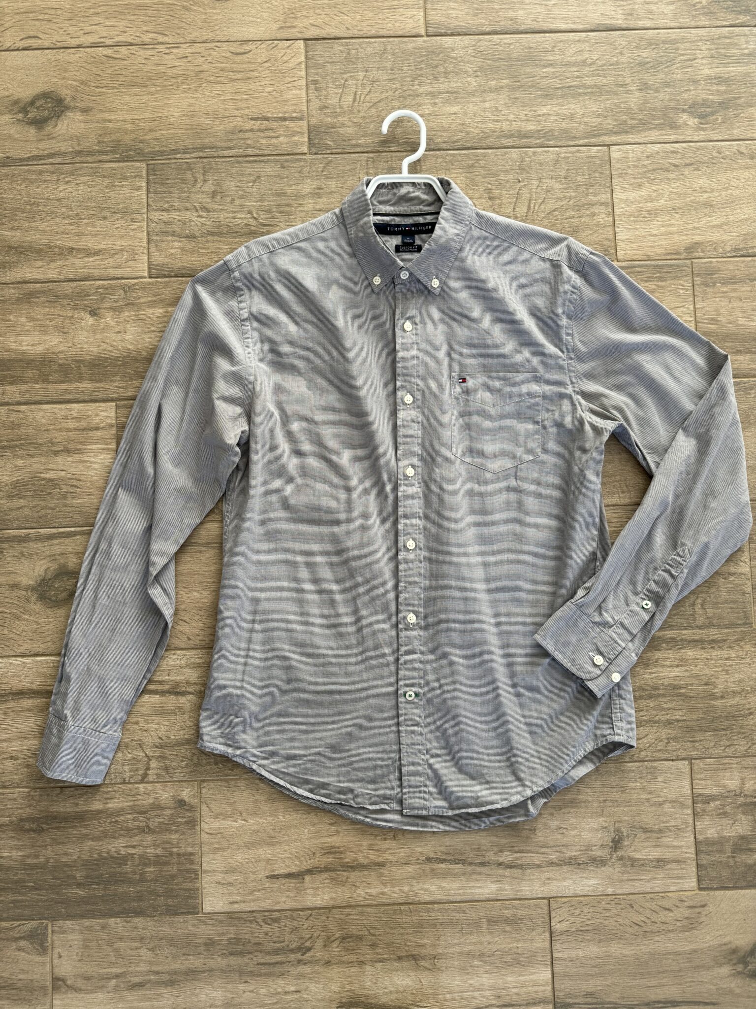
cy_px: 504
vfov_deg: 71.6
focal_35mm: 24
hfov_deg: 56.8
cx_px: 378
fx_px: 699
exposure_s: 1/121
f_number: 1.78
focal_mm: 6.76
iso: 125
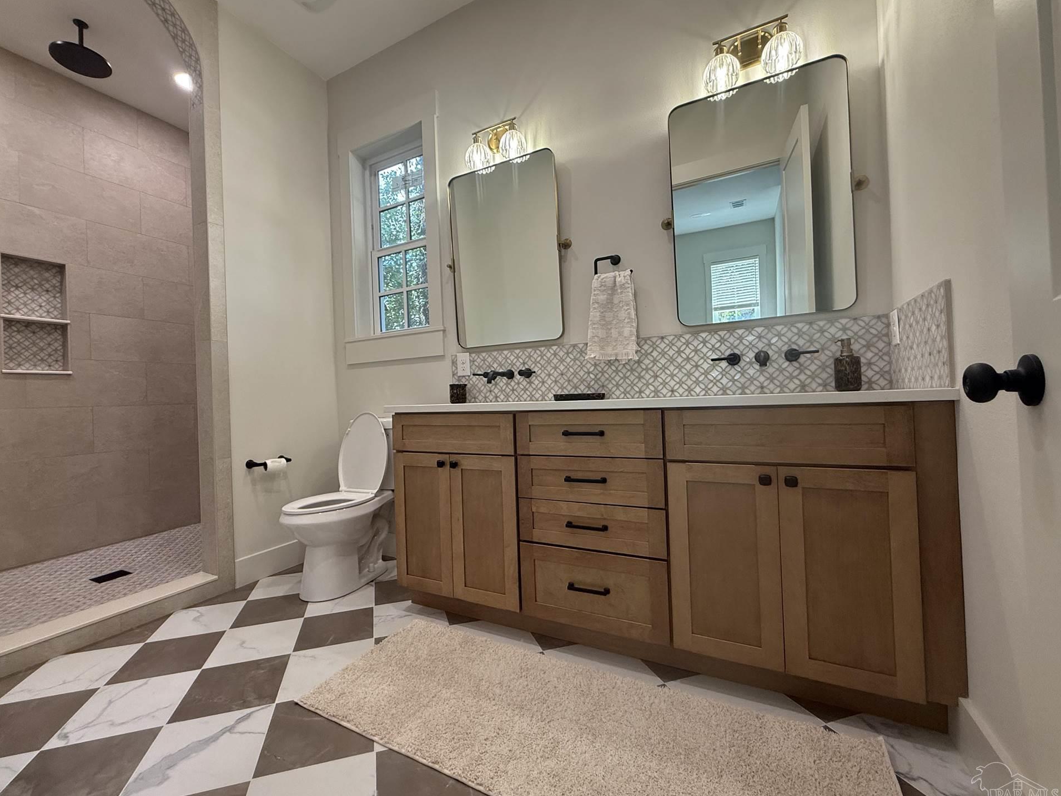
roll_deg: +1.9
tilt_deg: +0.7
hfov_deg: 98.1
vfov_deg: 81.8
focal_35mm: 15
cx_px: 502
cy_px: 396
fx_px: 460
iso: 160
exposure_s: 1/120
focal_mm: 2.22
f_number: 2.2
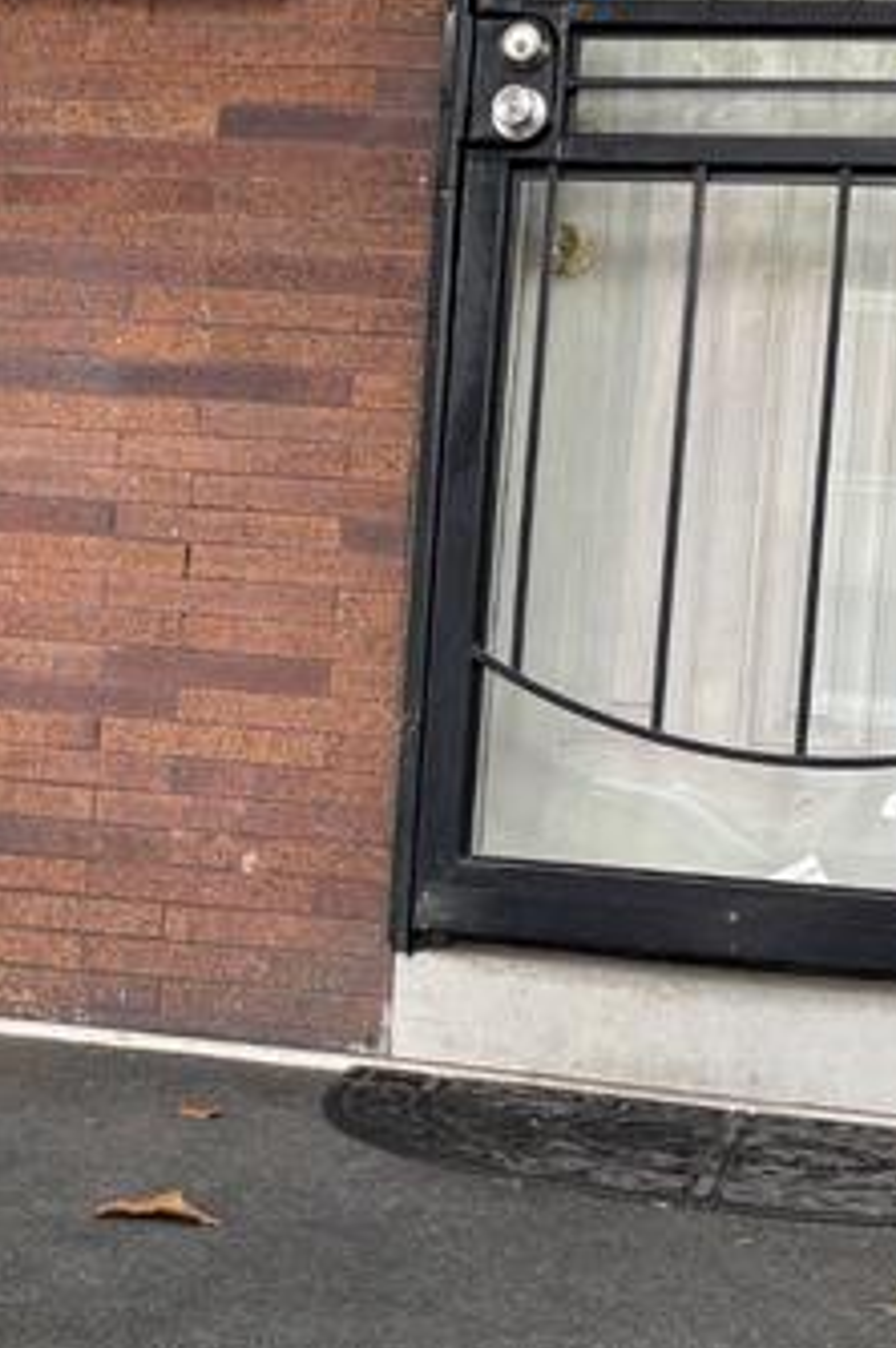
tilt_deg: +0.3
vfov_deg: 24.5
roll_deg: -4.4
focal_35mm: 83
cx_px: 117
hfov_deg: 16.2
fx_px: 3105
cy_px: 666
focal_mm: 5.96
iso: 64
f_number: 1.6
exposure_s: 1/121
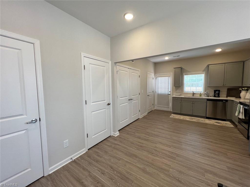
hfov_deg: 106.2
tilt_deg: -3.9
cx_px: 125
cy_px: 94
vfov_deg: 89.9
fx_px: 94
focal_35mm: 13
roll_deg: +0.3
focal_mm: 1.57
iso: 80
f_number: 1.8
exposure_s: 1/120
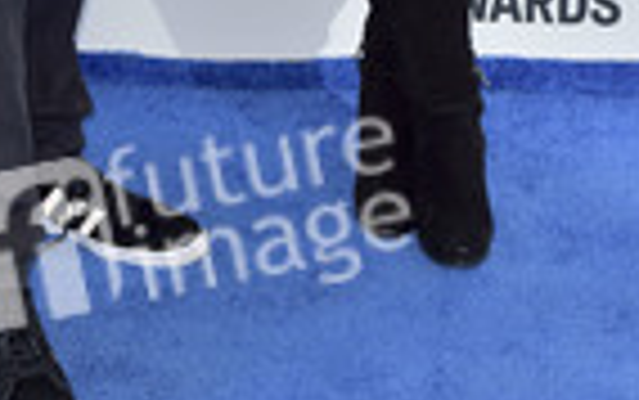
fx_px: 3503
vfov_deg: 6.3
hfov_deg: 10.4
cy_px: -449
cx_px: 313
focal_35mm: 201
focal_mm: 70
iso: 500
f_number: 6.3
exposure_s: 1/320
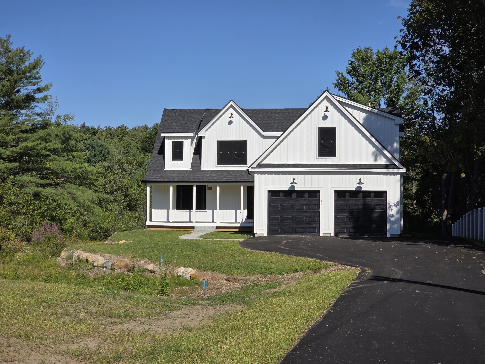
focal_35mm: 69
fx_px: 967
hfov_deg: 28.2
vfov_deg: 21.3
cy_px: 182
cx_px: 242
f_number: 2.4
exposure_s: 1/3637
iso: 50
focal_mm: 7.9
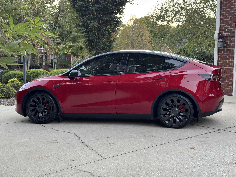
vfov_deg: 30.3
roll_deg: -0.7
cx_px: 118
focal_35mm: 48
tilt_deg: -7.1
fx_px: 327
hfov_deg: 39.7
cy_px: 88
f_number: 1.78
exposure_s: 1/60
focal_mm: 6.76
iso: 125
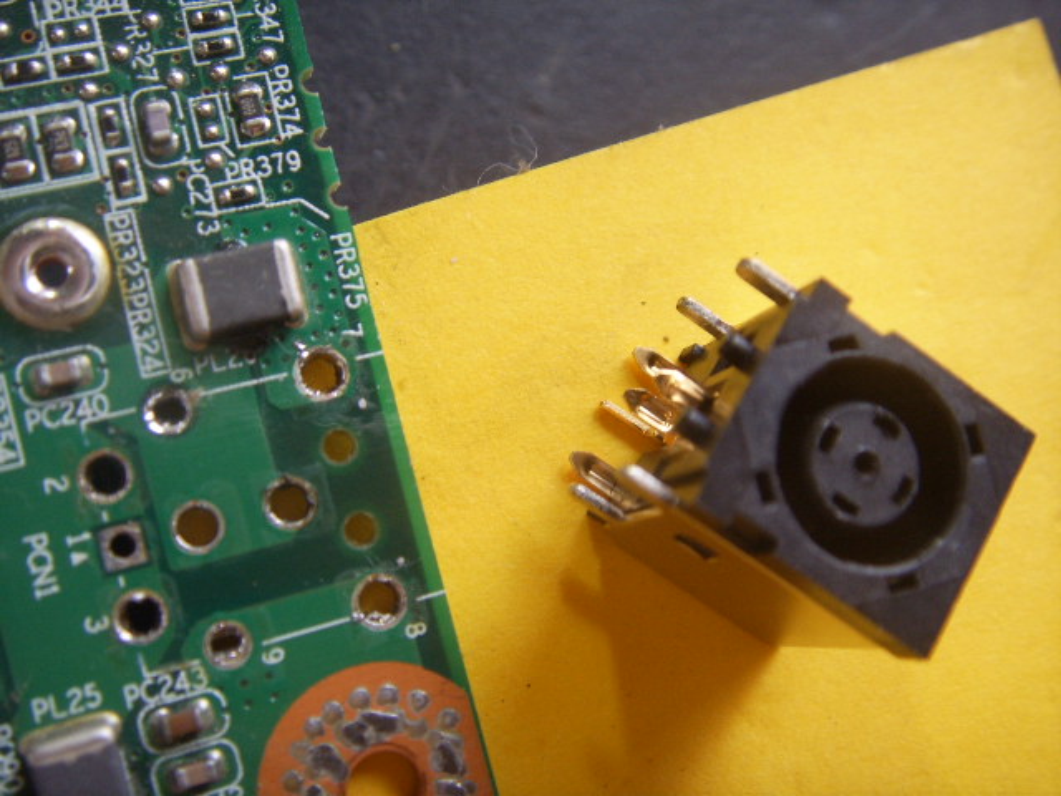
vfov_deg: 36.8
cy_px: 398
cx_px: 530
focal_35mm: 39
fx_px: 1195
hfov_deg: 47.9
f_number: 3.5
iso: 100
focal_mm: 6.6
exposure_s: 1/45
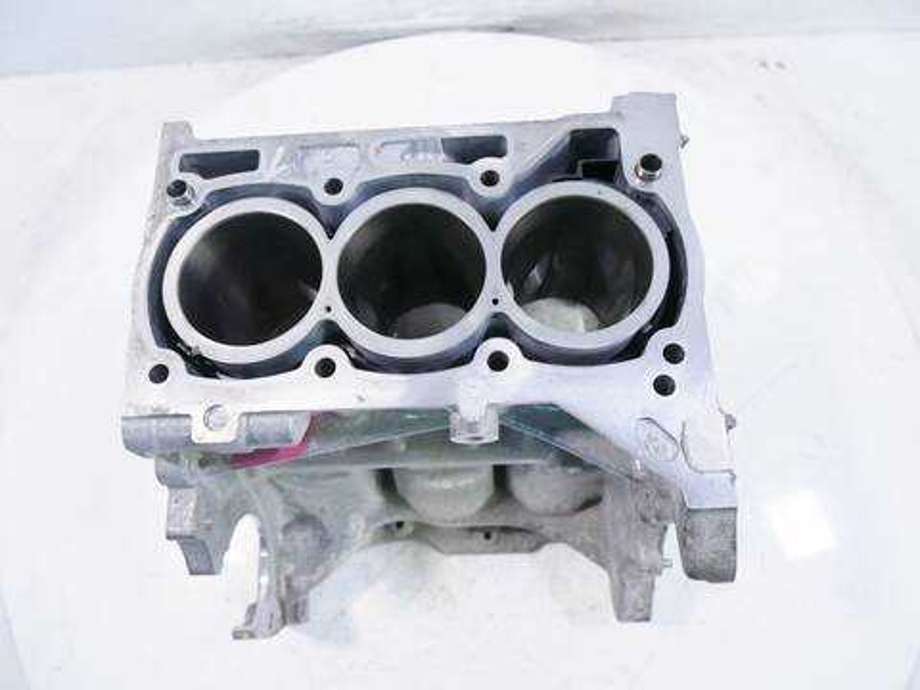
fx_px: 691
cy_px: 345
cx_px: 460
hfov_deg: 67.3
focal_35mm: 26
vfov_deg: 53.1
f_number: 3.5
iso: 320
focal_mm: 13
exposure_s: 1/60
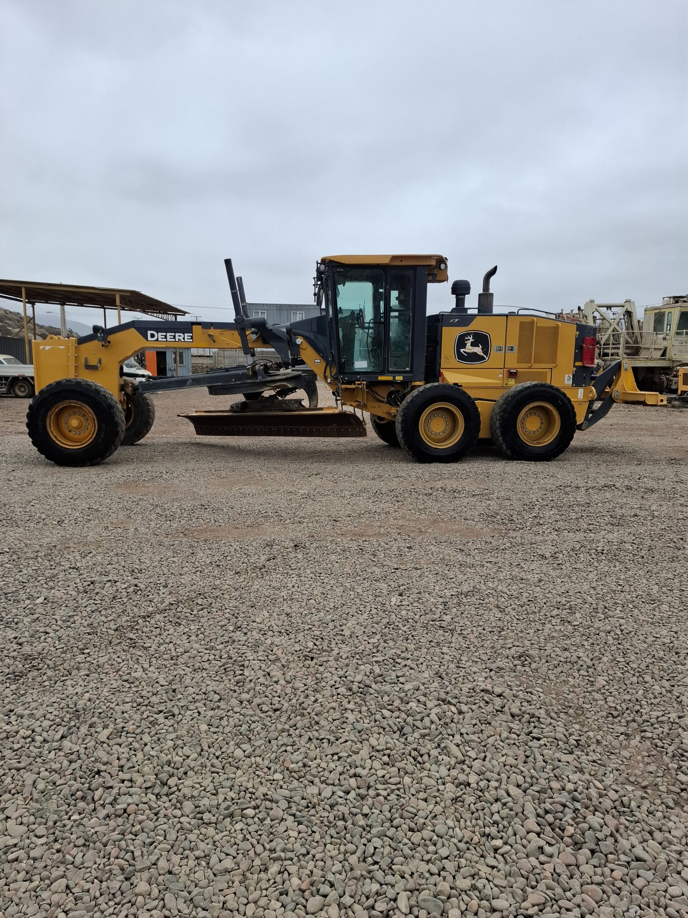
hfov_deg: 58.9
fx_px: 610
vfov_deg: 73.9
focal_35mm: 23
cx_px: 344
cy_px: 459
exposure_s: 1/745
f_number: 1.8
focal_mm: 5.54
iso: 50
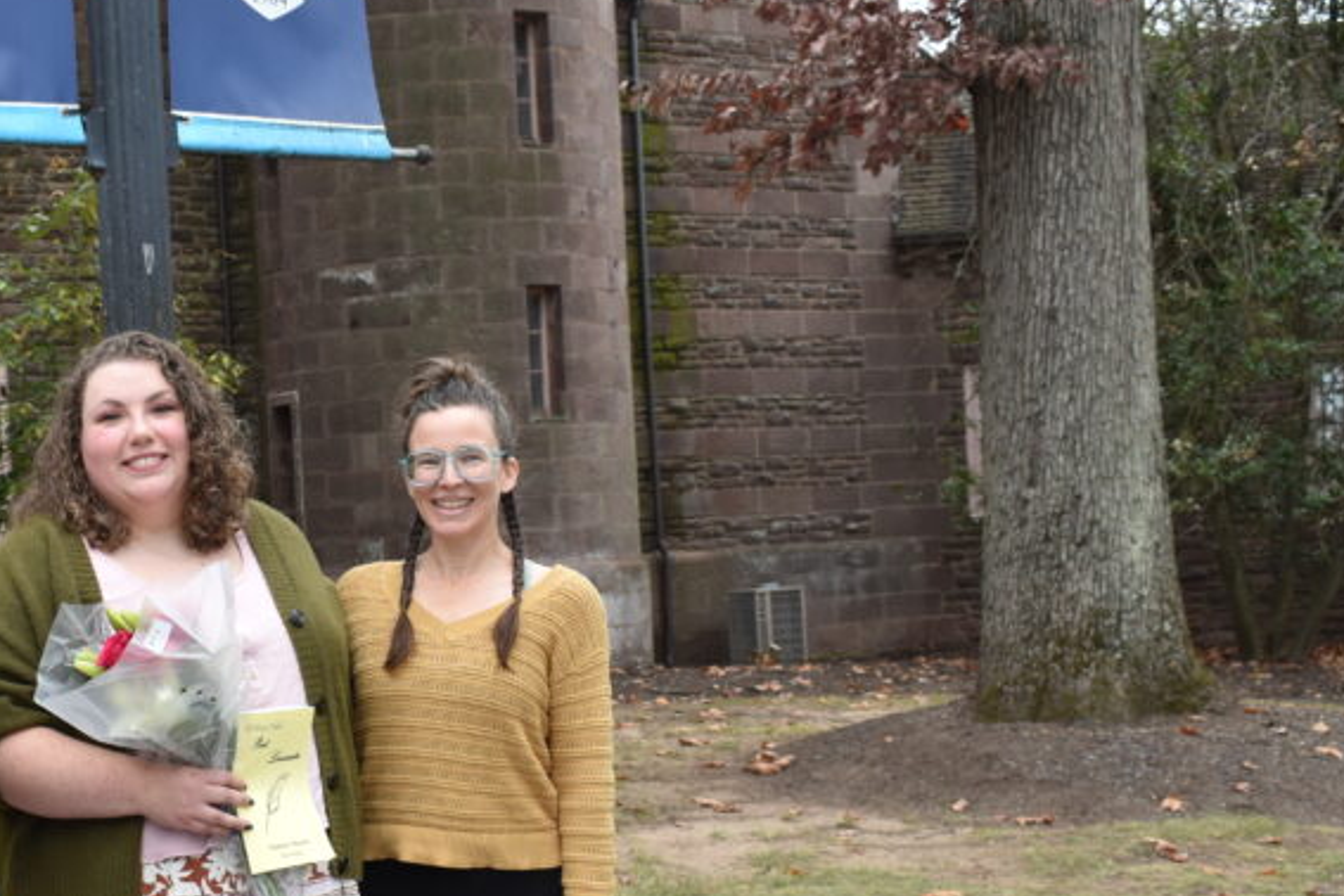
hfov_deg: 30.3
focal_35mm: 65
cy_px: 622
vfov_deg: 20.8
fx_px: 2426
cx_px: 296
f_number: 5.6
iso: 400
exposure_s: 1/125
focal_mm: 24
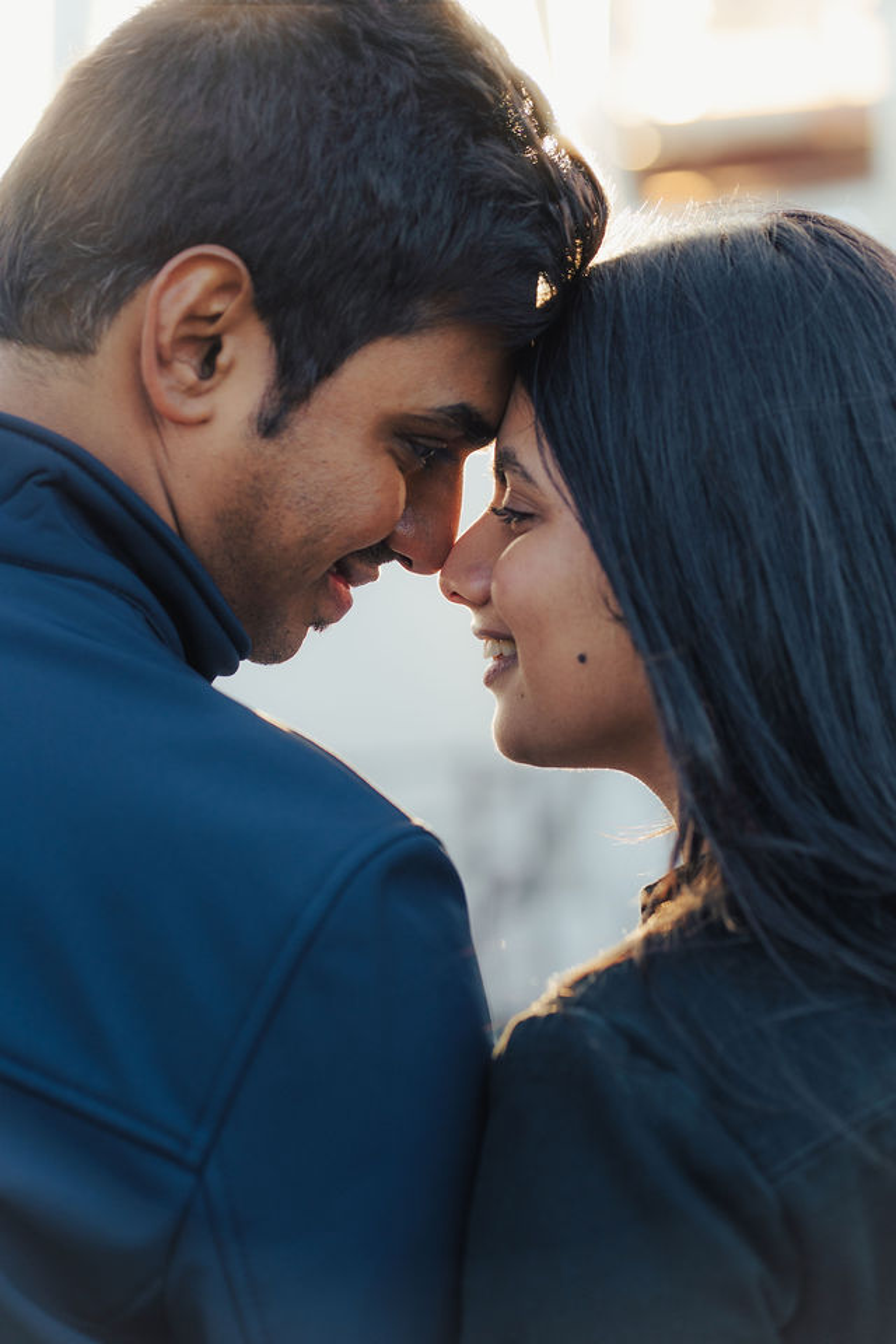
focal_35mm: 85
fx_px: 3173
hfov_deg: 16.1
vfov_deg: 23.9
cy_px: 672
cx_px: 448
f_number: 3.5
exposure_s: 1/250
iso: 125
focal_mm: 85
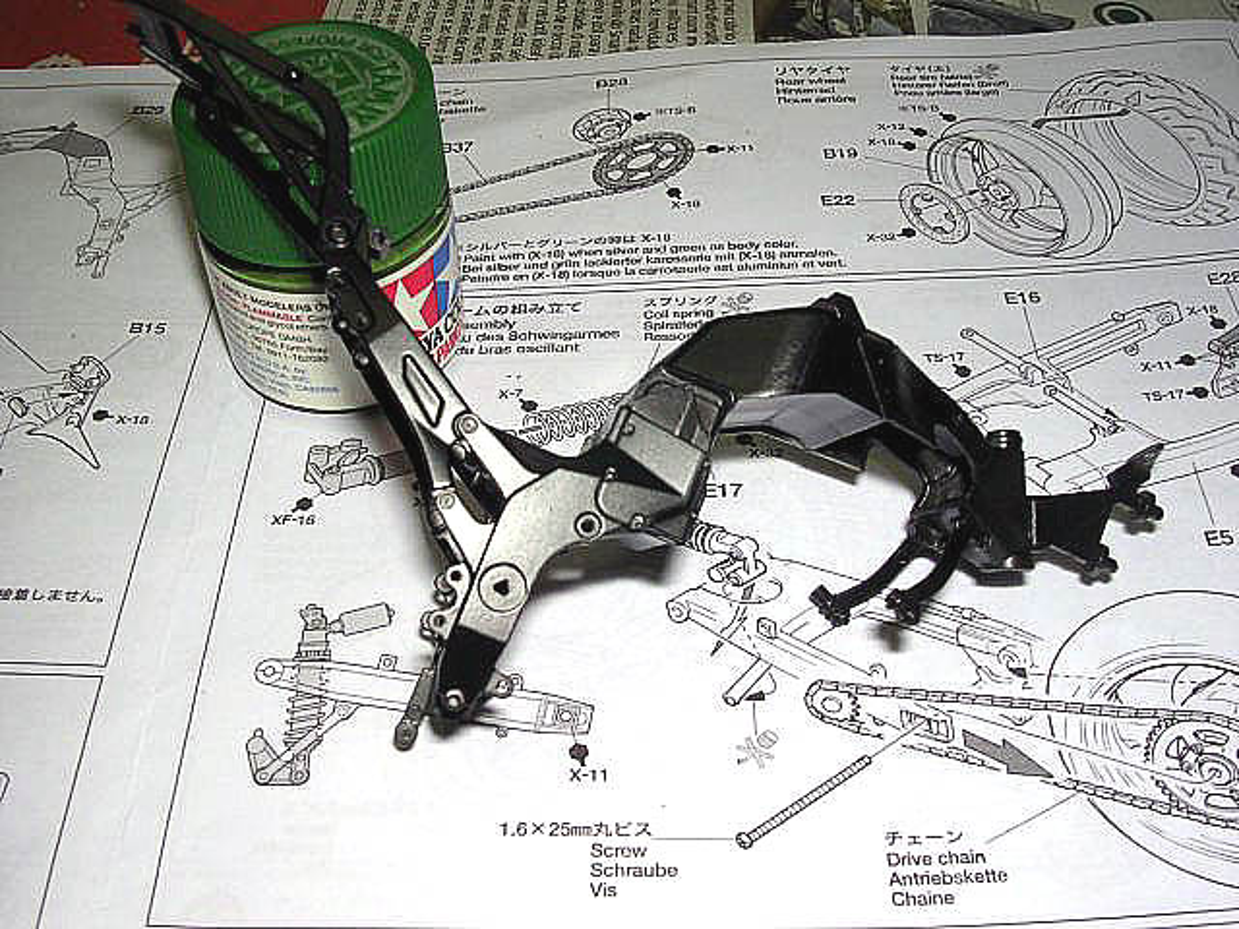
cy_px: 464
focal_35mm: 38
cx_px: 620
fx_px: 1360
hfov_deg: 49.0
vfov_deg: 37.7
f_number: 5.6
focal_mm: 5.8
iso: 100
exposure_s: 1/60.1
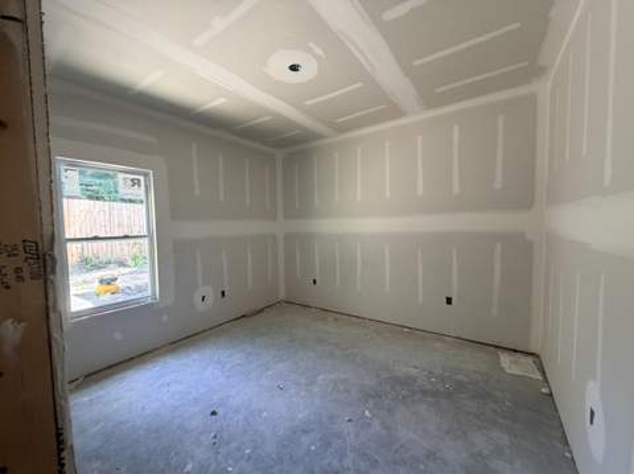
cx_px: 317
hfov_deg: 102.1
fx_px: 256
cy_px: 237
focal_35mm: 14
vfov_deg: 85.6
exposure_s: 1/121
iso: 320
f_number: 2.2
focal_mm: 2.22
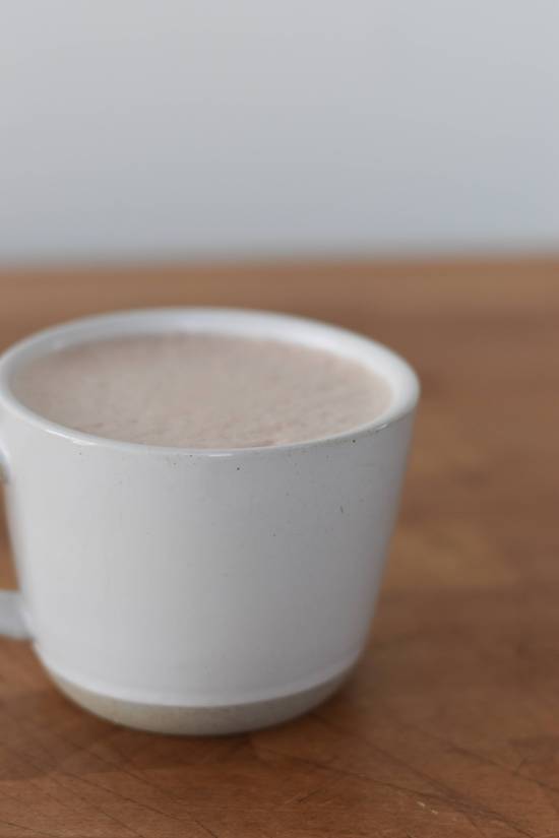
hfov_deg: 18.2
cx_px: 280
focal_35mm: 75
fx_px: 1747
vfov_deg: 27.0
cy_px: 419
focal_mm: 50
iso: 800
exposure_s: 1/640
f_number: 2.8
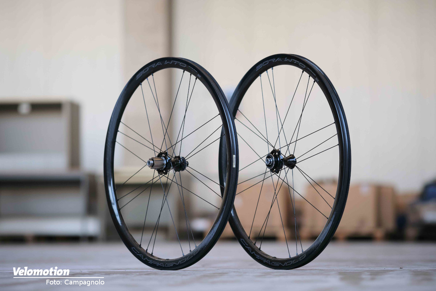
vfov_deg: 10.2
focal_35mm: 135
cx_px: 218
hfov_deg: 15.2
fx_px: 1635
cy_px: 146
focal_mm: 90
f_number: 2
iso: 800
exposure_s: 1/125
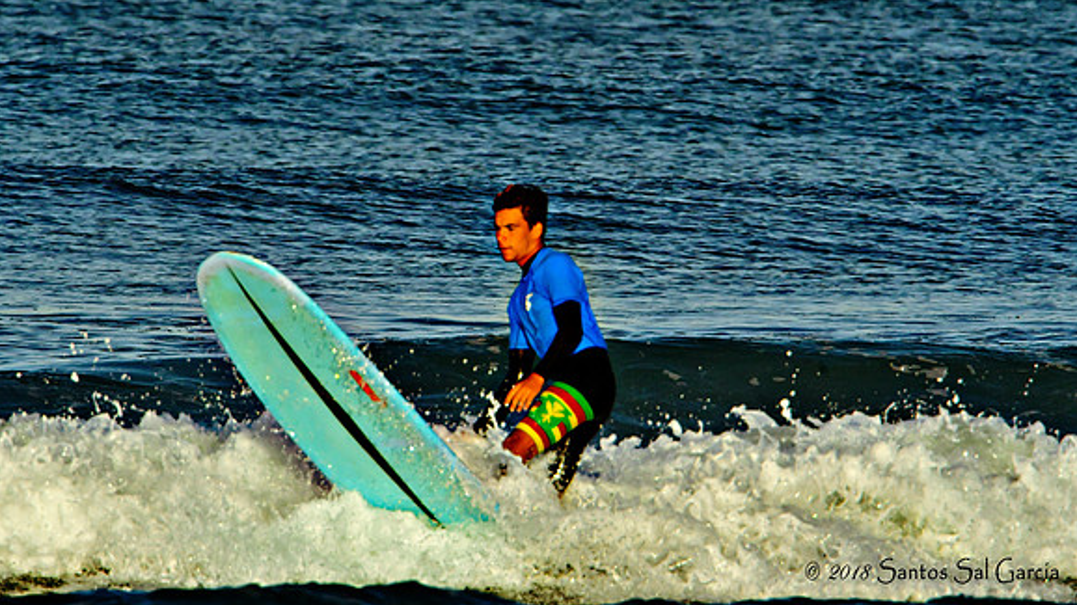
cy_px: 256
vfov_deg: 1.0
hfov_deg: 1.7
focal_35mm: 1262
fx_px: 36037
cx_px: 538
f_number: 16
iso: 400
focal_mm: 800
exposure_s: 1/1000
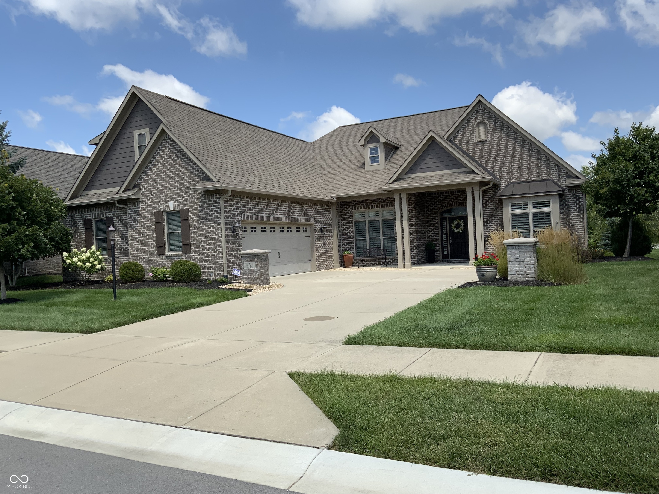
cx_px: 330
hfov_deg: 61.7
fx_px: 552
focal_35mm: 29
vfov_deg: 48.2
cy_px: 247
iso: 16
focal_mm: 3
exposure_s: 1/1626
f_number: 1.8
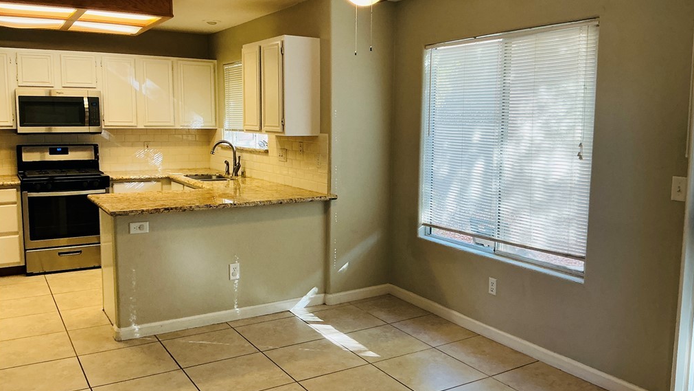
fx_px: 589
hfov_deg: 61.0
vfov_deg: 36.7
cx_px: 347
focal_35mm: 32
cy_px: 187
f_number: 1.8
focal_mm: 3
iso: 80
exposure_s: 1/60
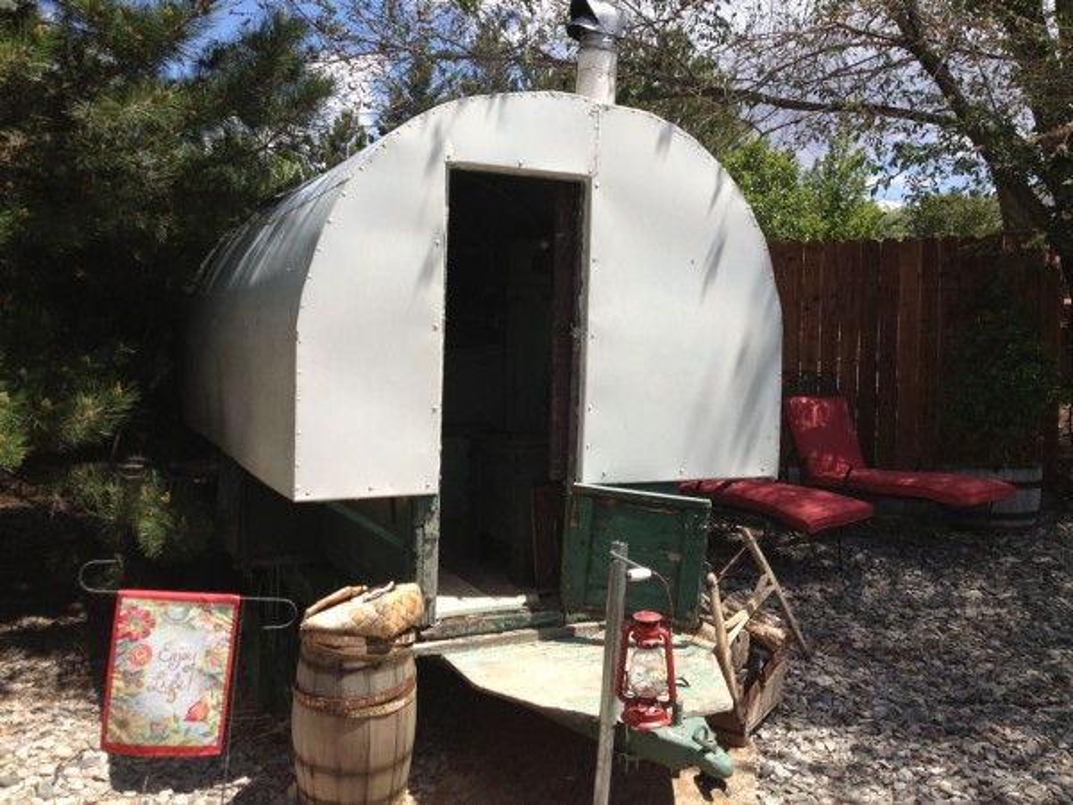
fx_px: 1085
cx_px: 536
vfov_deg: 40.7
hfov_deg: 52.6
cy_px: 402
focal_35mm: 35
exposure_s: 1/1453
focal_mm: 4.28
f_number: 2.4
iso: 50
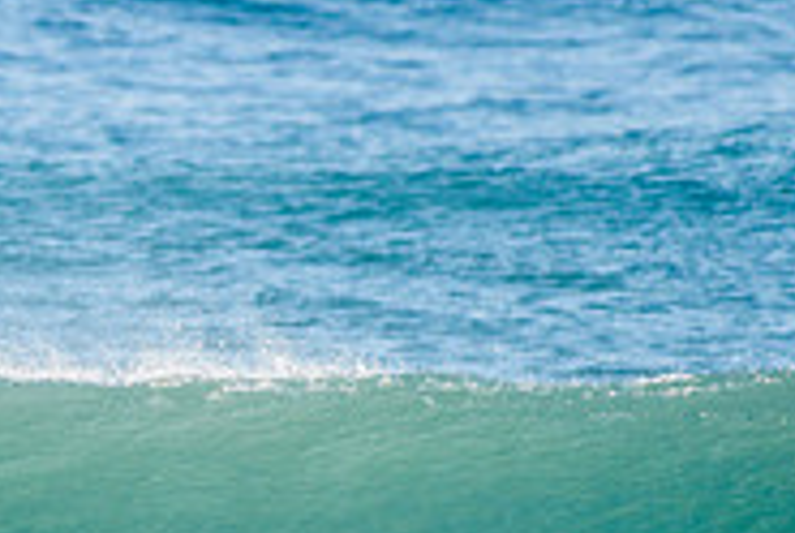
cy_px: 634
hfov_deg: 1.3
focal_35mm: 1565
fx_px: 34615
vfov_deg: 0.9
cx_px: -374
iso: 400
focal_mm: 500
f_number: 5.6
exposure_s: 1/1600
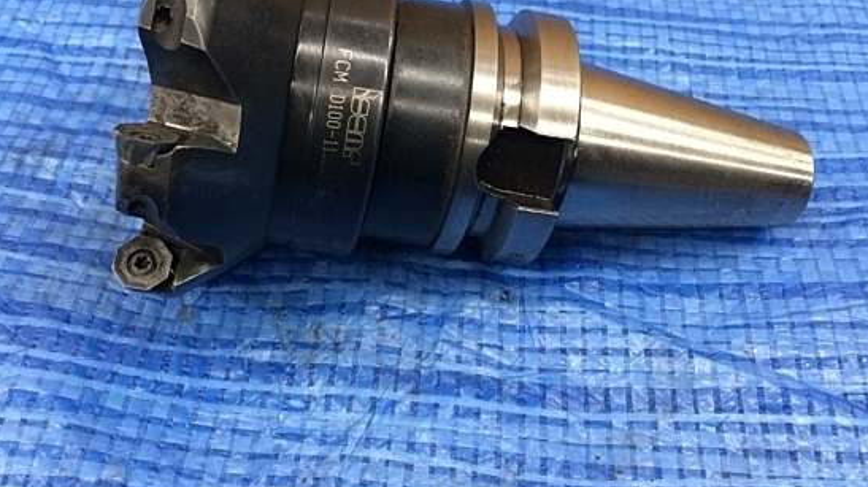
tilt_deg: -50.5
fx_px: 851
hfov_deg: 54.0
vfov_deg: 31.4
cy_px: 122
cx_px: 427
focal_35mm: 37
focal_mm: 4.15
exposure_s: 1/30
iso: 160
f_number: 2.2
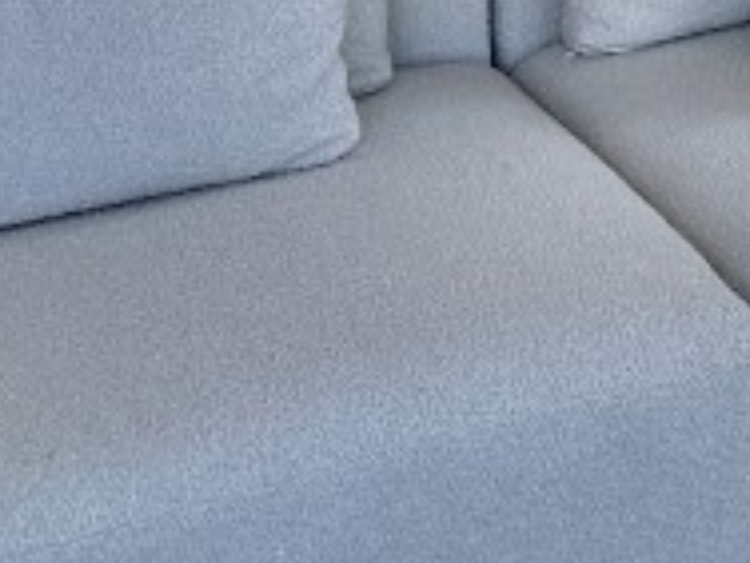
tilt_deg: -5.5
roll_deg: +0.4
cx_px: 1608
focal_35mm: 131
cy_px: -619
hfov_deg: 12.7
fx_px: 2838
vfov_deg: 10.3
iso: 80
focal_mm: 6.86
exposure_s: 1/310
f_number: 1.78
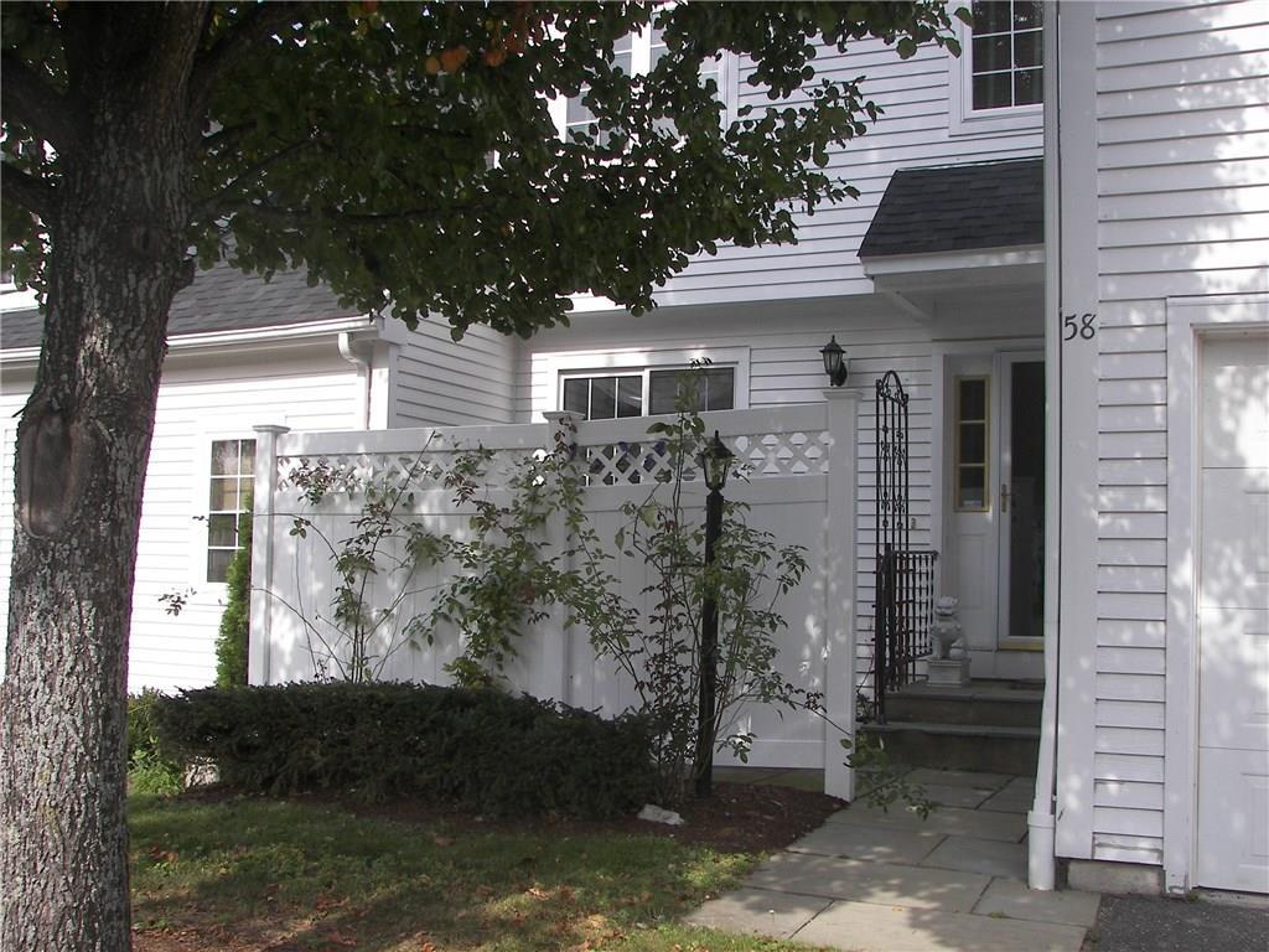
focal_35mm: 36
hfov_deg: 51.4
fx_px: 1320
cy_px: 476
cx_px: 634
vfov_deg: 39.7
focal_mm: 6
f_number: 2.8
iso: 50
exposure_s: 1/640
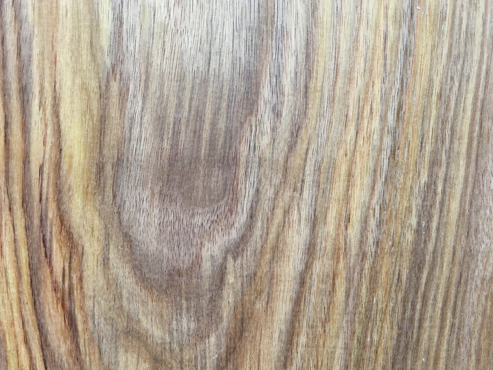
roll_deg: -0.5
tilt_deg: -4.9
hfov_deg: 56.8
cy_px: 195
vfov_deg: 44.1
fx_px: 456
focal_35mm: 32
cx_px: 252
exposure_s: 1/33
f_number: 2.2
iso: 125
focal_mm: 4.15
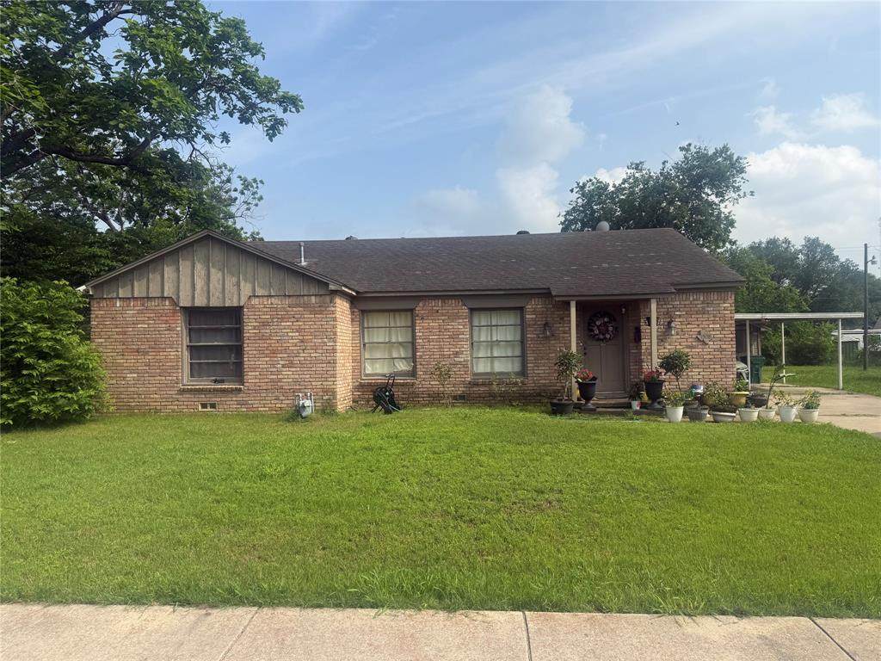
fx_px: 611
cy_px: 330
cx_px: 440
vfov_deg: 56.8
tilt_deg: +0.9
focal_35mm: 24
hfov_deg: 71.6
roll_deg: +0.1
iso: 80
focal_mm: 6.76
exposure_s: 1/3759
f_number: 1.78
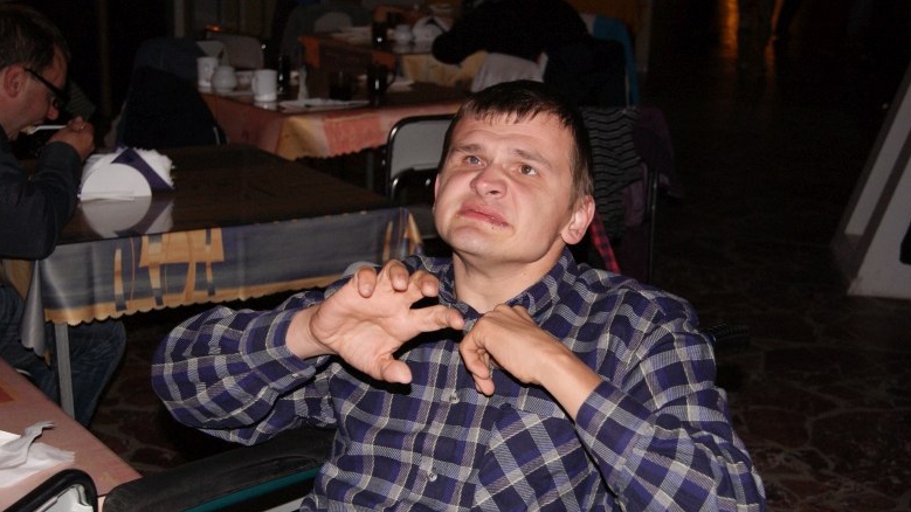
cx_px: 447
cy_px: 312
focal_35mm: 57
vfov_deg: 21.2
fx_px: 1366
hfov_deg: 36.9
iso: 400
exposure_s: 1/60
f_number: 4.5
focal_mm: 35
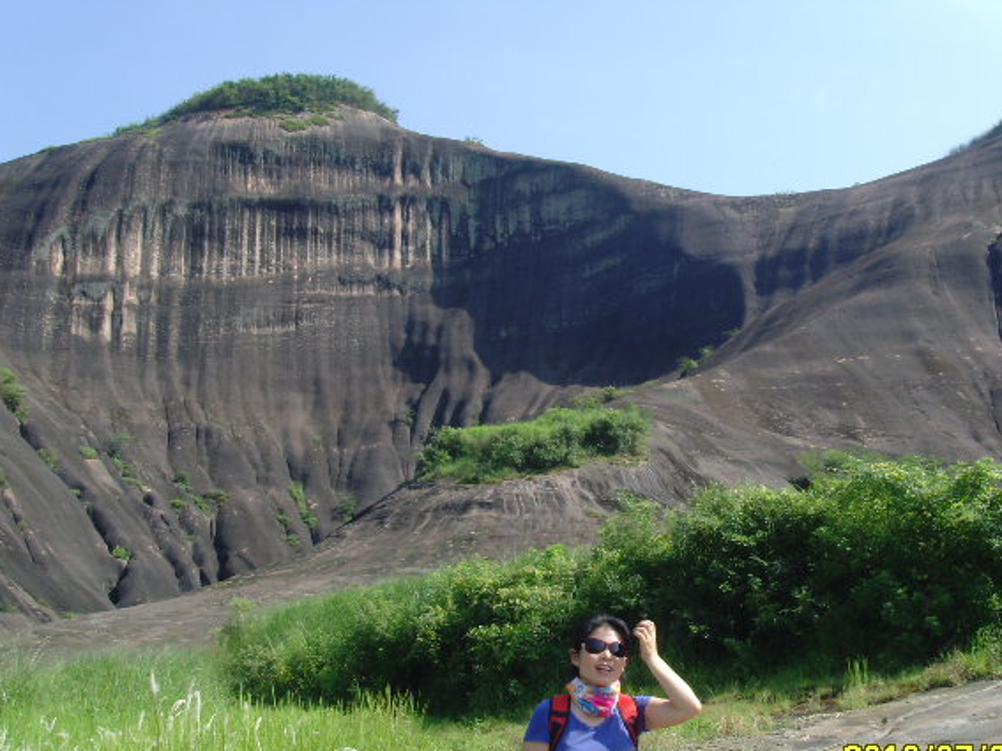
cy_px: 421
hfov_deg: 42.9
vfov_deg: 32.8
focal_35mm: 44
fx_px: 1273
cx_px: 560
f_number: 6.3
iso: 80
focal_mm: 6.6
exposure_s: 1/125
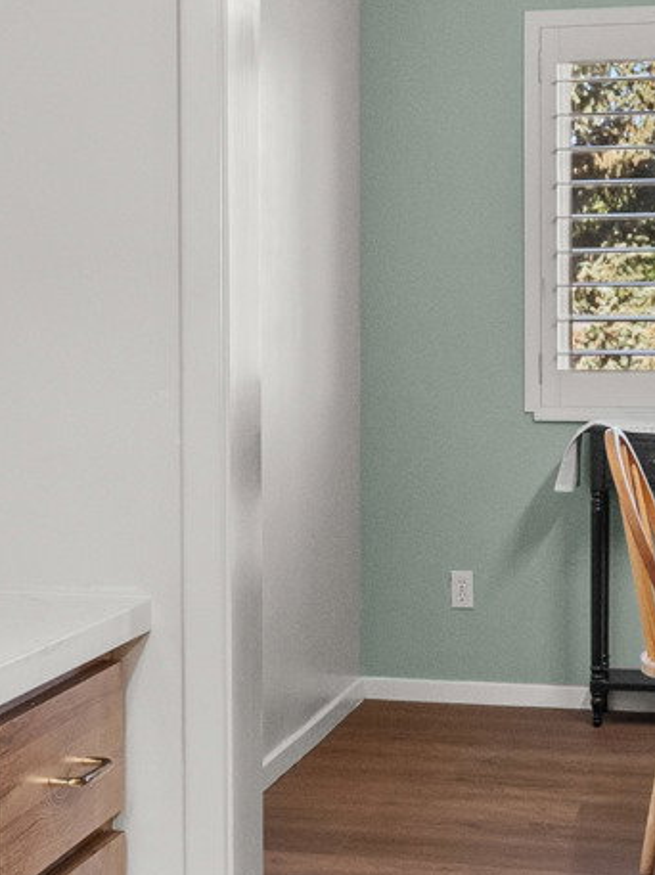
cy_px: 290
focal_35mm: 82
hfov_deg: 18.0
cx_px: 199
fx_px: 2062
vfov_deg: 23.8
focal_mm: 15.5
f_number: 8
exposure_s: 1/1.67
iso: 500
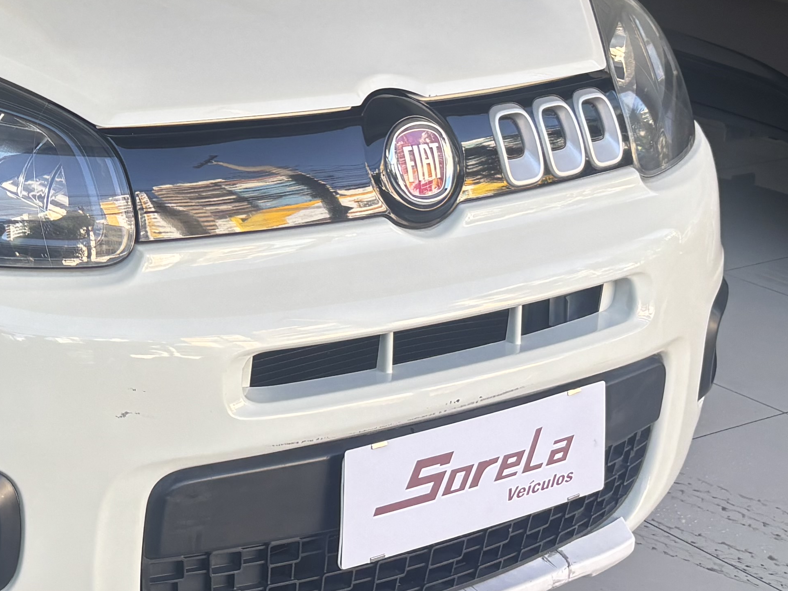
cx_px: 20
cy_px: -12
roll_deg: -2.8
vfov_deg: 18.6
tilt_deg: -9.6
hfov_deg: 24.3
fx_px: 1753
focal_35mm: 77
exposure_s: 1/152
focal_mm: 5.96
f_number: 1.6
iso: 40
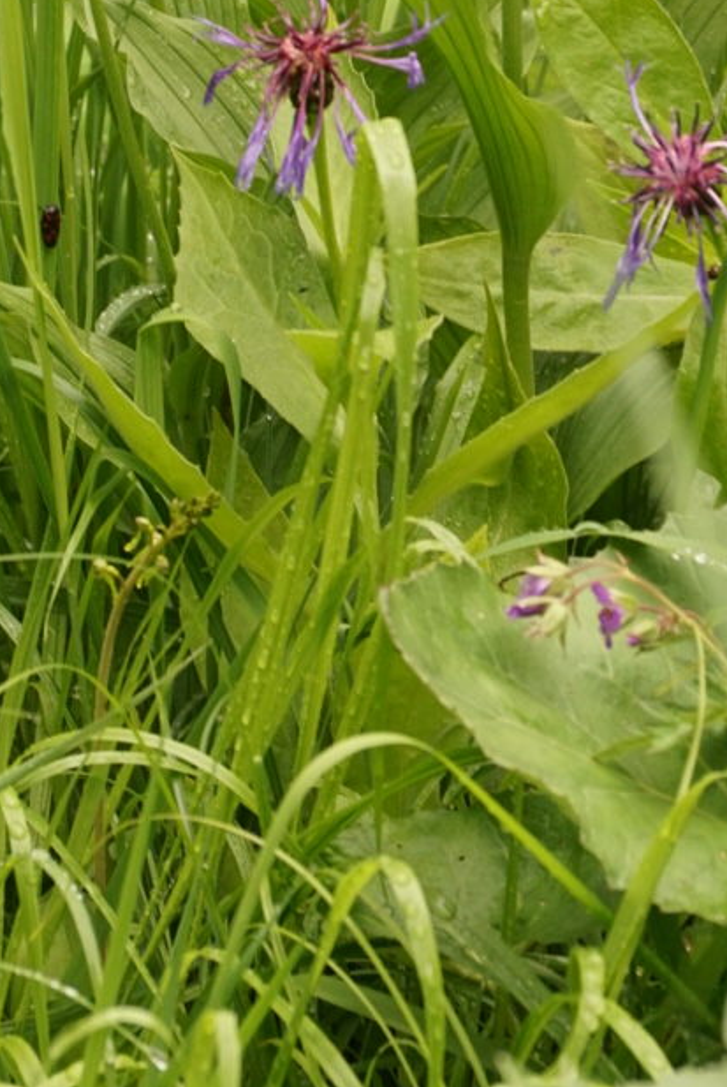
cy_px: -278
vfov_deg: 5.0
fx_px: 12454
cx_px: 466
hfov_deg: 3.3
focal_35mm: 412
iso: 320
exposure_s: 1/200
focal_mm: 105
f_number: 5.6
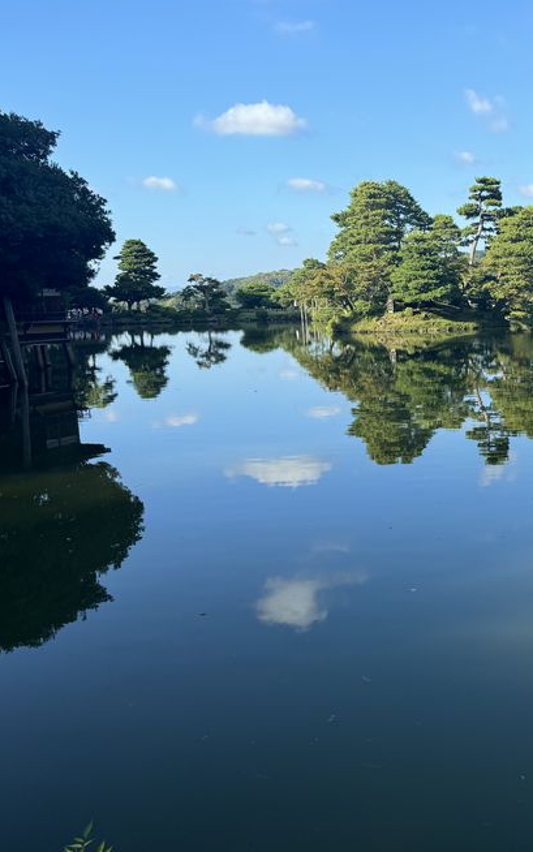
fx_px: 813
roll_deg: +2.4
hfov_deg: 33.5
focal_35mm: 35
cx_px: 520
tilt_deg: -9.3
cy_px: 427
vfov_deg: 55.3
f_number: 1.78
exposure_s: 1/1767
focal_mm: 6.76
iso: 80
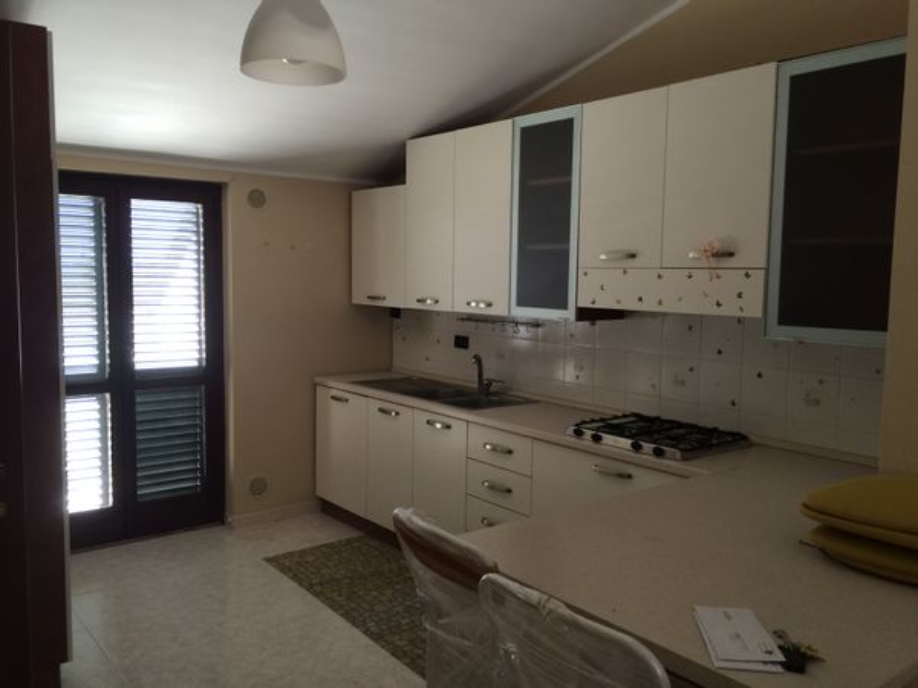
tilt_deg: -6.7
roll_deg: -0.4
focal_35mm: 29
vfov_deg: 48.2
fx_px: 769
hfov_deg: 61.7
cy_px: 344
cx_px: 459
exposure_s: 1/33
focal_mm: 4.15
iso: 40
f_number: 2.2
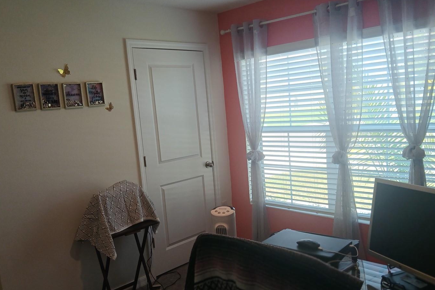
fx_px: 387
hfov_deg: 58.7
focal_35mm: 32
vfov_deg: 41.0
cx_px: 218
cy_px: 164
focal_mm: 3.98
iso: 64
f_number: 1.8
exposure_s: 1/60
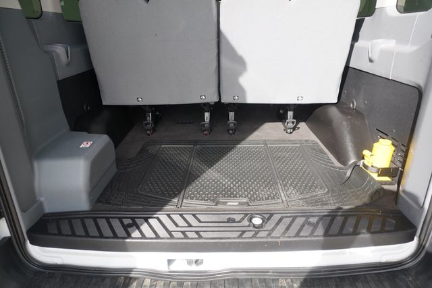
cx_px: 216
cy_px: 144
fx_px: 288
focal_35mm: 24
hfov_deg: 73.7
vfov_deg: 53.2
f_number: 5.6
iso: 100
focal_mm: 16
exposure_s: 1/100
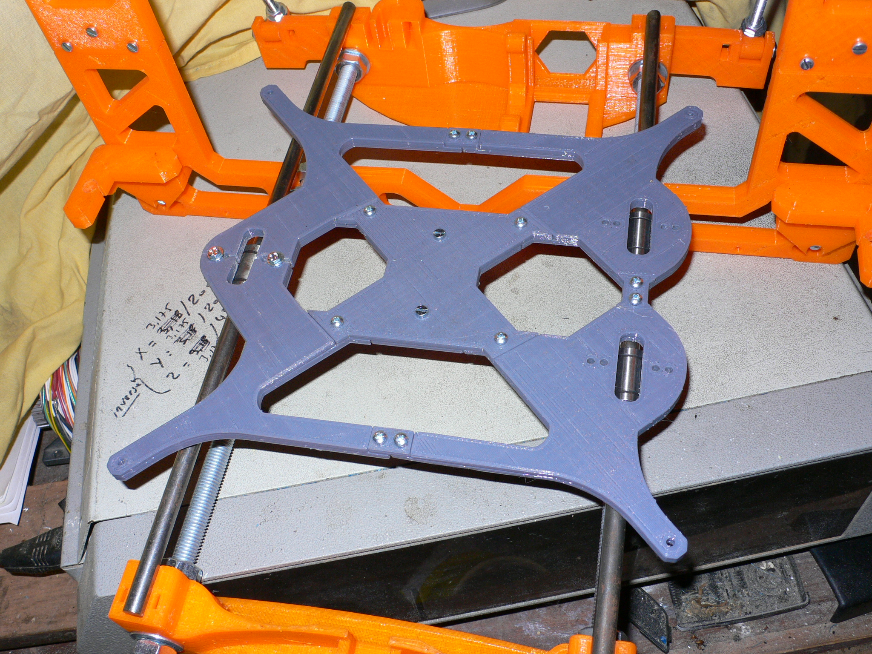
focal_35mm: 34
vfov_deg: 41.8
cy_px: 327
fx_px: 856
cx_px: 436
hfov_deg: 54.0
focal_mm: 6.3
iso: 100
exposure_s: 1/30
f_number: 4
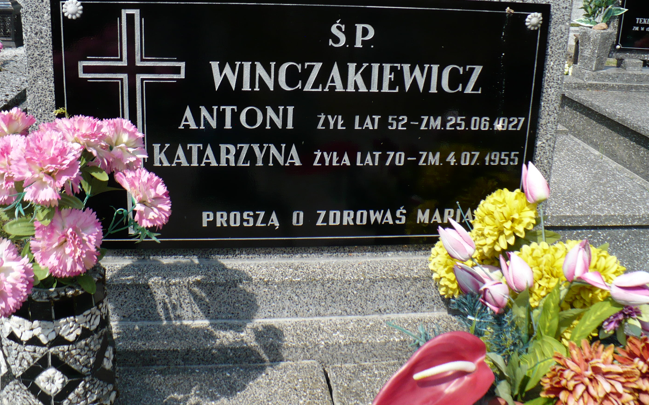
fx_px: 761
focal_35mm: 43
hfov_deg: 46.2
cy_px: 168
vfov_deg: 29.8
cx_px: 331
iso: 100
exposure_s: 1/200
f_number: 8
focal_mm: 6.1
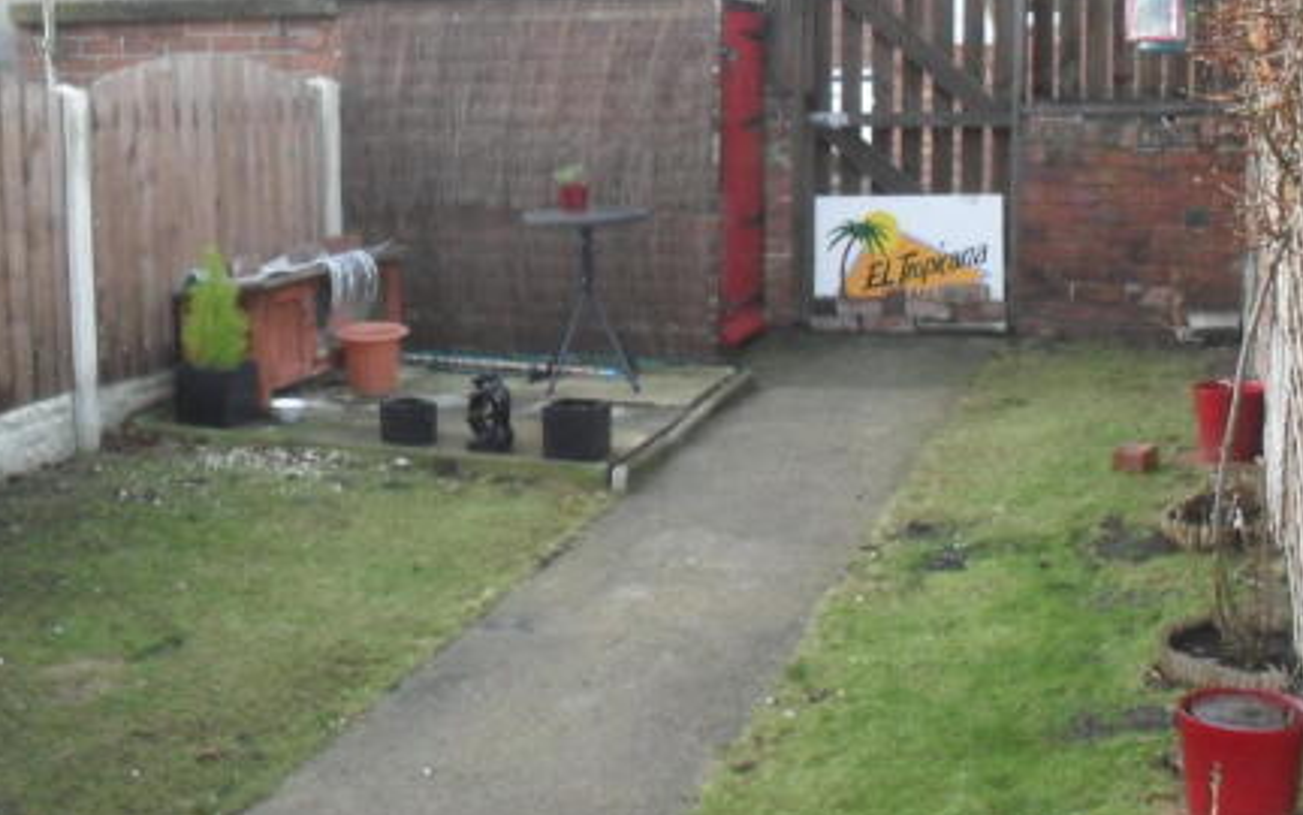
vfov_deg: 25.7
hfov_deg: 40.3
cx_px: 665
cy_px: 285
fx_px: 1776
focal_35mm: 50
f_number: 3.2
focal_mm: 6.3
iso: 320
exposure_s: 1/45
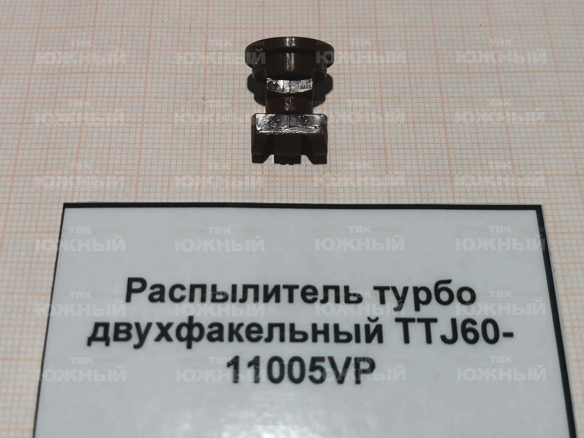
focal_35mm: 26
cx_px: 292
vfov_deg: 53.1
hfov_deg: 67.3
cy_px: 219
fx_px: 439
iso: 100
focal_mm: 4.66
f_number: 1.4
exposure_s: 1/100
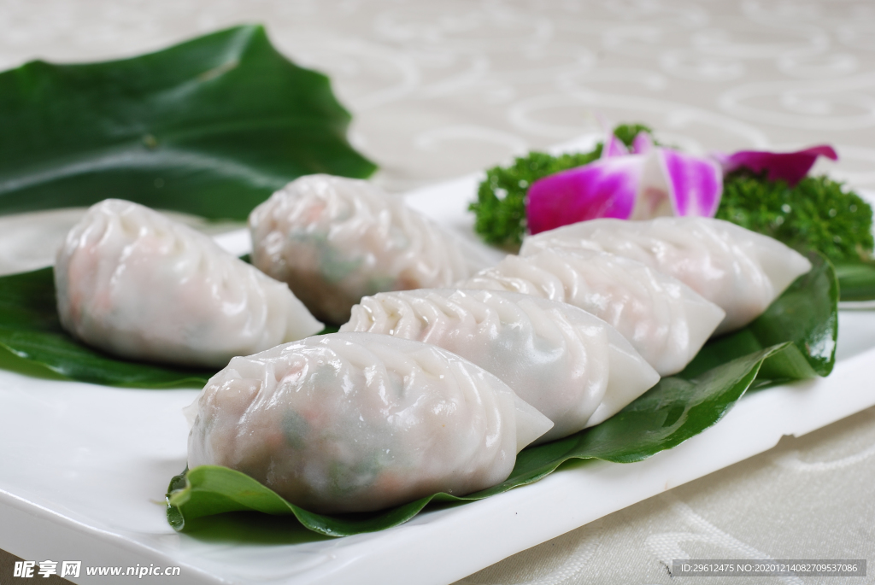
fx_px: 1825
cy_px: 292
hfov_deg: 27.0
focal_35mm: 75
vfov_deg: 18.2
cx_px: 438
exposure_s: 1/160
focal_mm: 50
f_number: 10
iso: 100
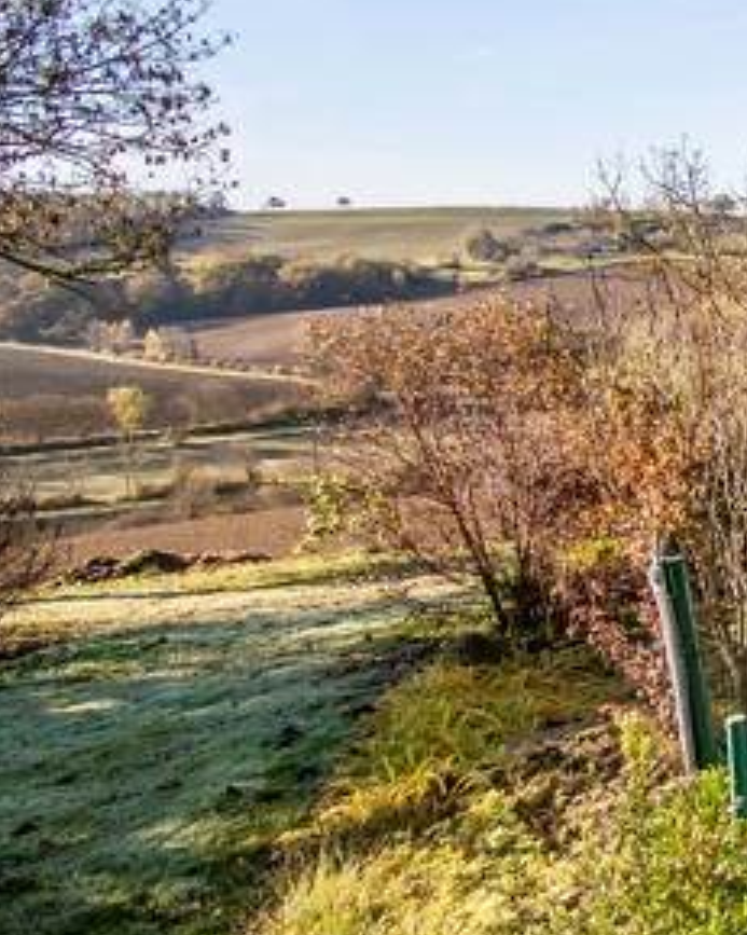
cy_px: 374
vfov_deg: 46.6
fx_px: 1078
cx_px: 1177
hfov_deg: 25.8
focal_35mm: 39
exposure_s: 1/640
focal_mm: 10
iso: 200
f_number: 4.5
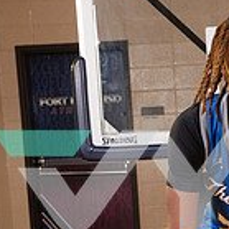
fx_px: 951
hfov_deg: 13.5
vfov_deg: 13.3
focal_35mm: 127
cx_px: 239
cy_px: 298
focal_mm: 46
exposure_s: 1/320
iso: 320
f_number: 7.1
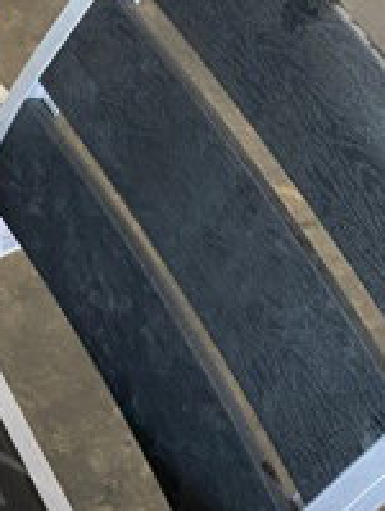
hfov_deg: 13.1
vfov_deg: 18.3
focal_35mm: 106
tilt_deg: -51.6
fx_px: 1567
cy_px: 448
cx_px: -226
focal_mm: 4.25
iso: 500
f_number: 1.8
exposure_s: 1/55
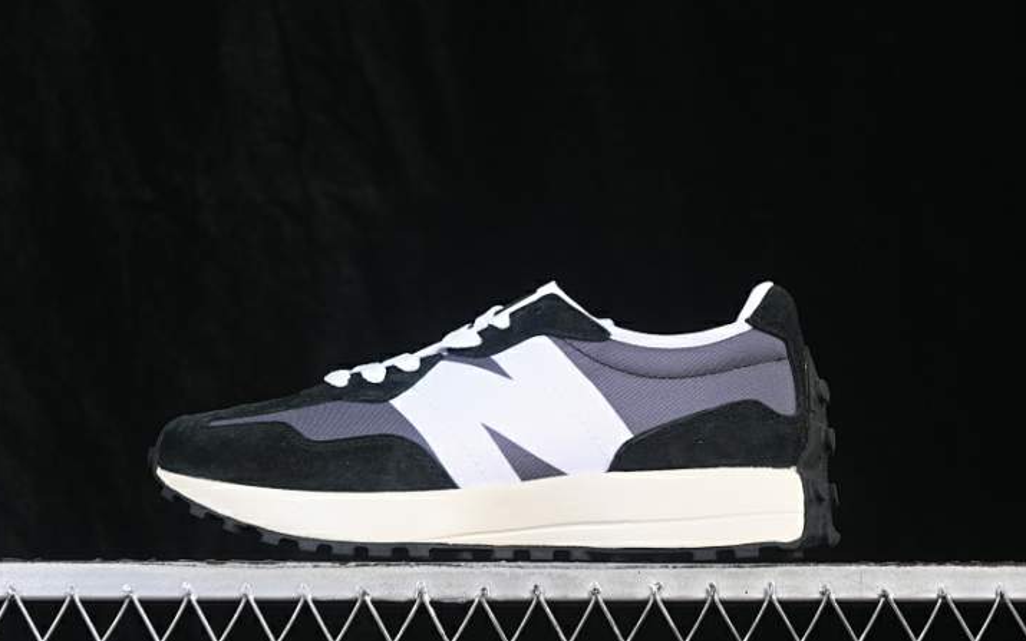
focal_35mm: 78
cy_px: 346
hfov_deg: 26.5
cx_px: 505
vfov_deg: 16.7
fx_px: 2181
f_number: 6.3
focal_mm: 50
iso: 160
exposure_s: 1/60
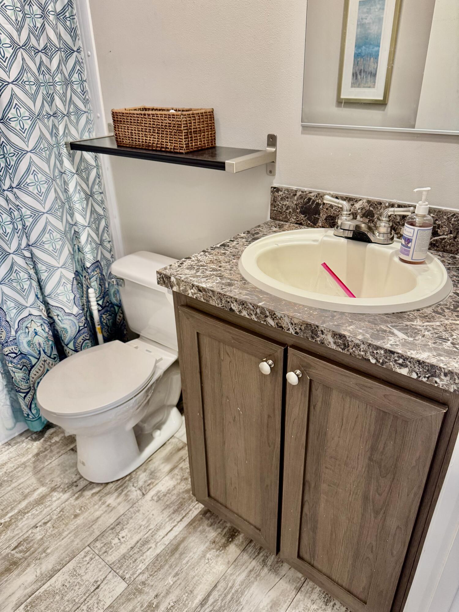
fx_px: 424
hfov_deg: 56.8
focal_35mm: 24
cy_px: 306
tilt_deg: -25.4
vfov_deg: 71.6
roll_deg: +0.7
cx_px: 230
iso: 250
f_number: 1.78
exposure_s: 1/60
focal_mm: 6.76
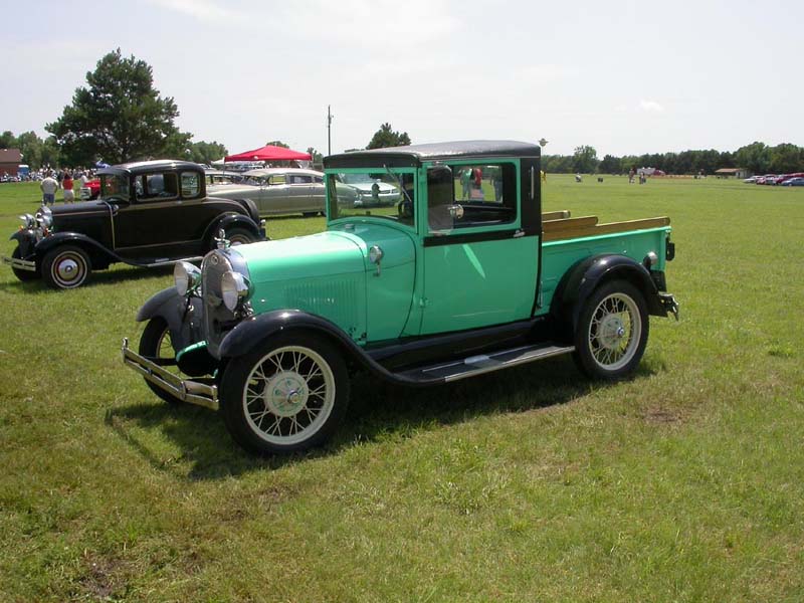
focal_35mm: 38
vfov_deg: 37.7
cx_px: 402
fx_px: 883
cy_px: 302
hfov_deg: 49.0
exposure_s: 1/280
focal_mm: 7.85
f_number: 7.5
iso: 100
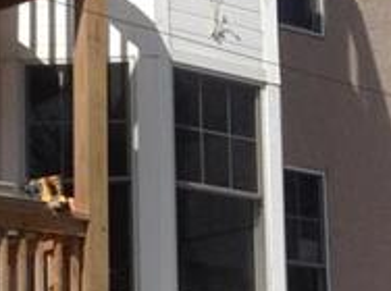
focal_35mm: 191
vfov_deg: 7.7
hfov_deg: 10.3
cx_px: 391
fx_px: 2152
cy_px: 164
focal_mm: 4.28
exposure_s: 1/2326
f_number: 2.4
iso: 50
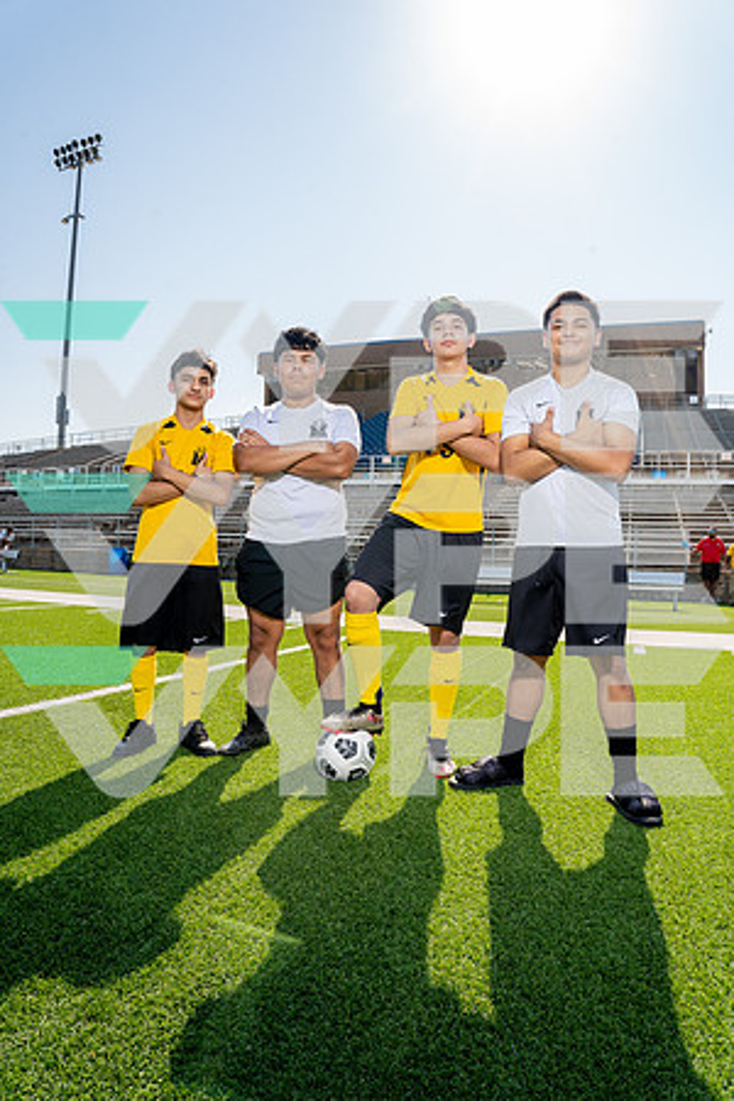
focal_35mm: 23
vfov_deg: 76.1
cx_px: 367
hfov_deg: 55.1
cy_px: 550
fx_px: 703
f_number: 11
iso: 320
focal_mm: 23
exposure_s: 1/250
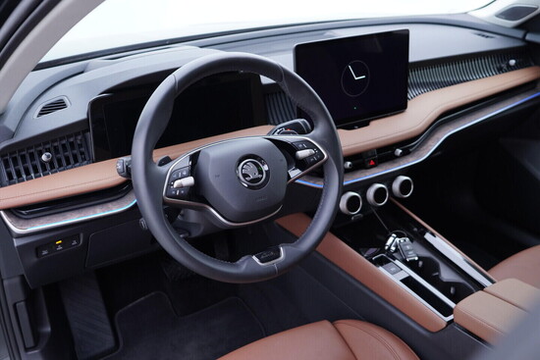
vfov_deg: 36.9
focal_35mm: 36
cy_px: 180
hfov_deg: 53.1
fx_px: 540
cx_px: 270
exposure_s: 1/40
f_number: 2.8
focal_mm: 24
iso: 250
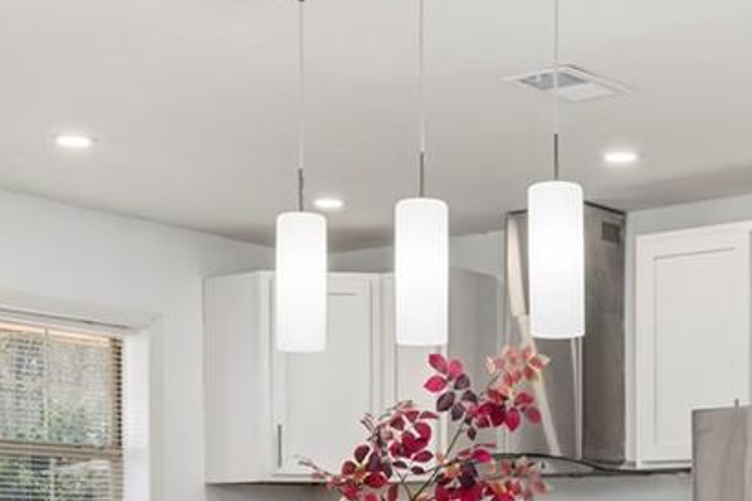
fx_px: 1566
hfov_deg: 26.8
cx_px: 525
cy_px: 569
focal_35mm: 75
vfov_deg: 17.5
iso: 400
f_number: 8
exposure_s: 1/13
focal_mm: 20
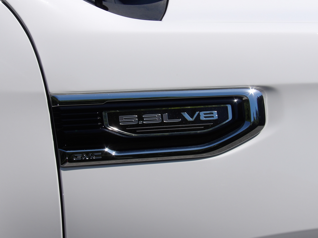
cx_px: 159
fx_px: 1314
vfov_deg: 10.4
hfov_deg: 13.8
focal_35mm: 143
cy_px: 119
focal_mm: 25.6
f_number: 5.2
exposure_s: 1/796
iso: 100
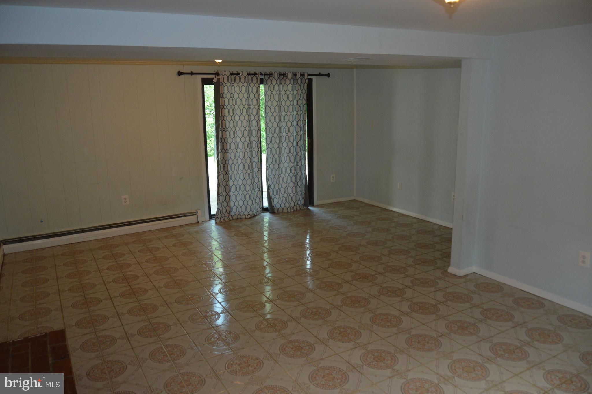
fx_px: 444
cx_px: 296
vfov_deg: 47.8
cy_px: 197
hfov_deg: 67.4
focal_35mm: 27
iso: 720
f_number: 3.5
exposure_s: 1/60
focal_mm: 18
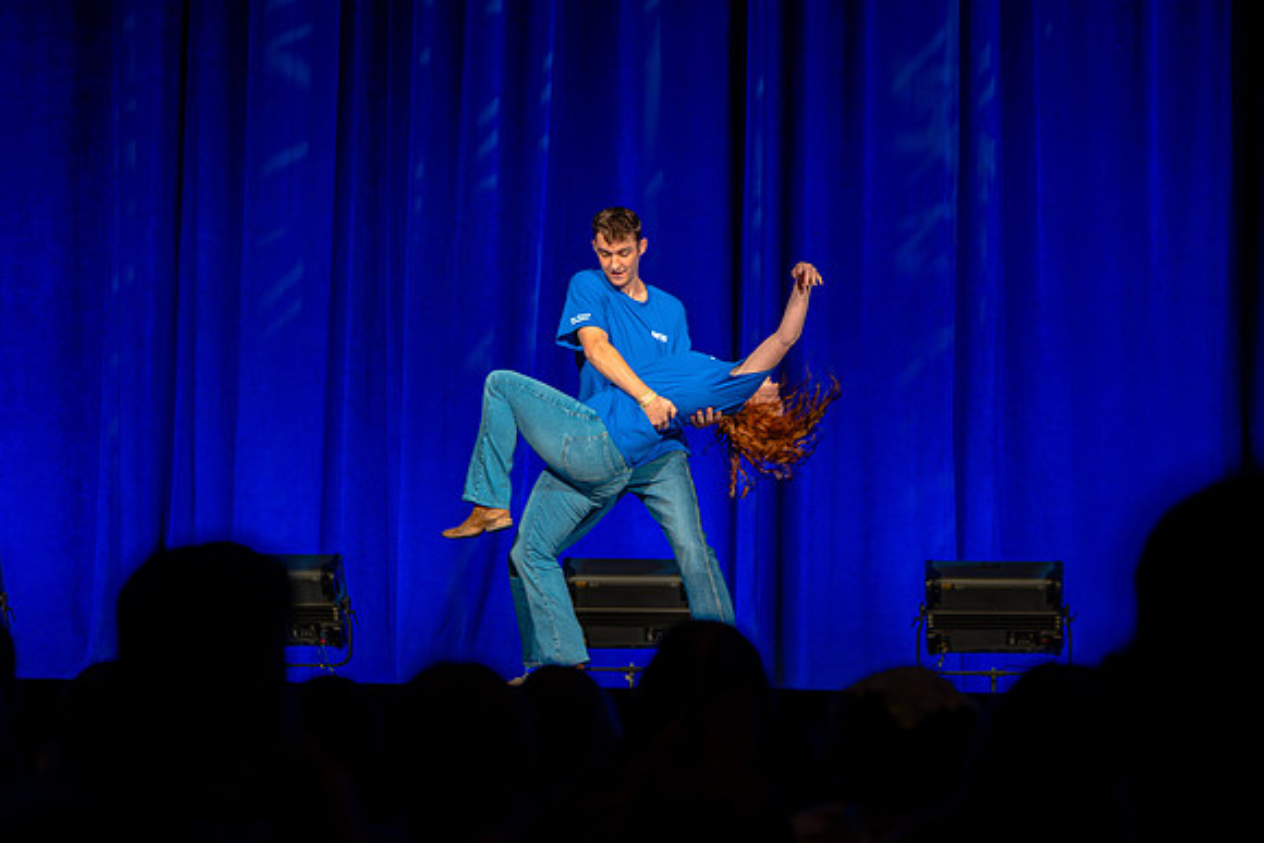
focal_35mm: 124
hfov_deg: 16.5
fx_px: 4369
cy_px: 448
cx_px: 734
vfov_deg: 11.0
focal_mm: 98
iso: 2500
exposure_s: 1/400
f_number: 2.8
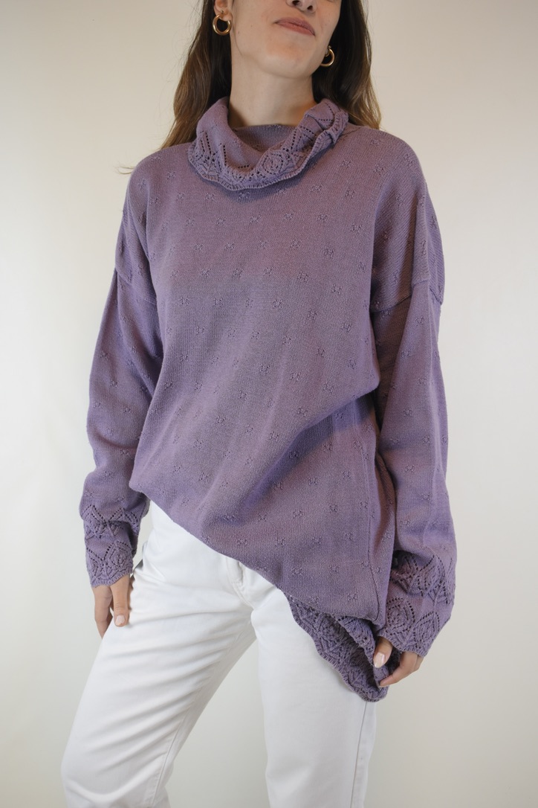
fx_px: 908
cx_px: 269
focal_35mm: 40
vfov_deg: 47.9
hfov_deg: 33.0
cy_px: 404
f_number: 4.5
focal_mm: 27
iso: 400
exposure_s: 1/100
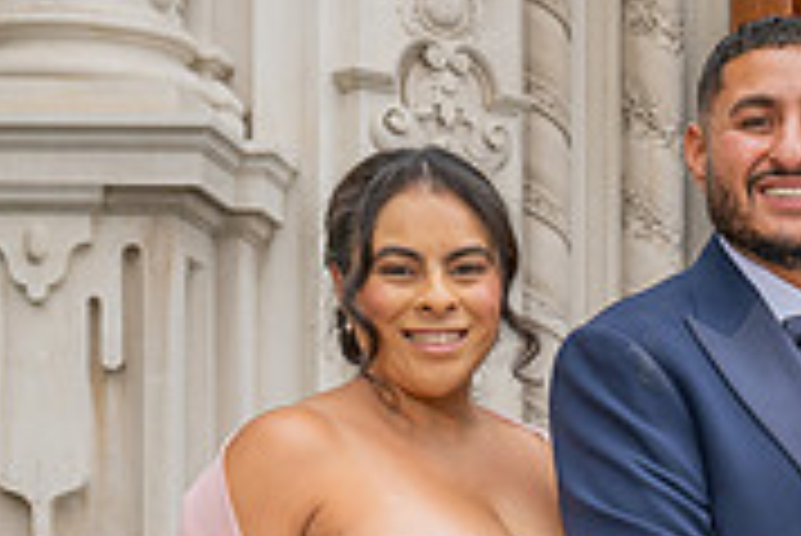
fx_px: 3051
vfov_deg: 9.8
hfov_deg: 14.3
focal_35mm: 137
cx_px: 1071
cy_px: 754
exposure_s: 1/200
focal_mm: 42
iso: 200
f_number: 7.1
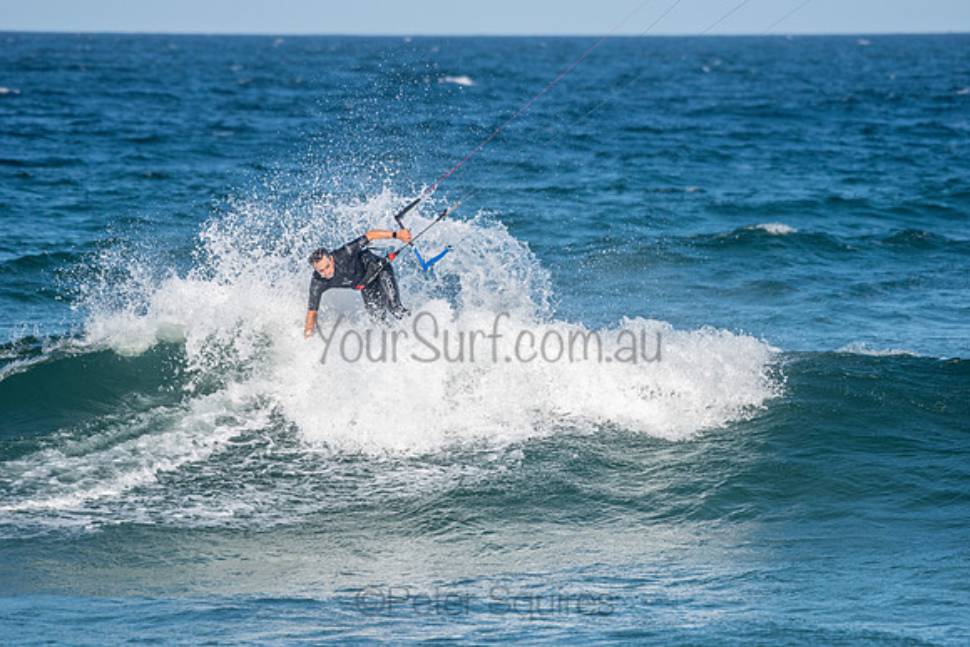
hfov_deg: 6.6
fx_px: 8354
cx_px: 485
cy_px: 324
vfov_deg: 4.4
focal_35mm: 310
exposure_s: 1/2500
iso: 400
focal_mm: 310
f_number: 5.6
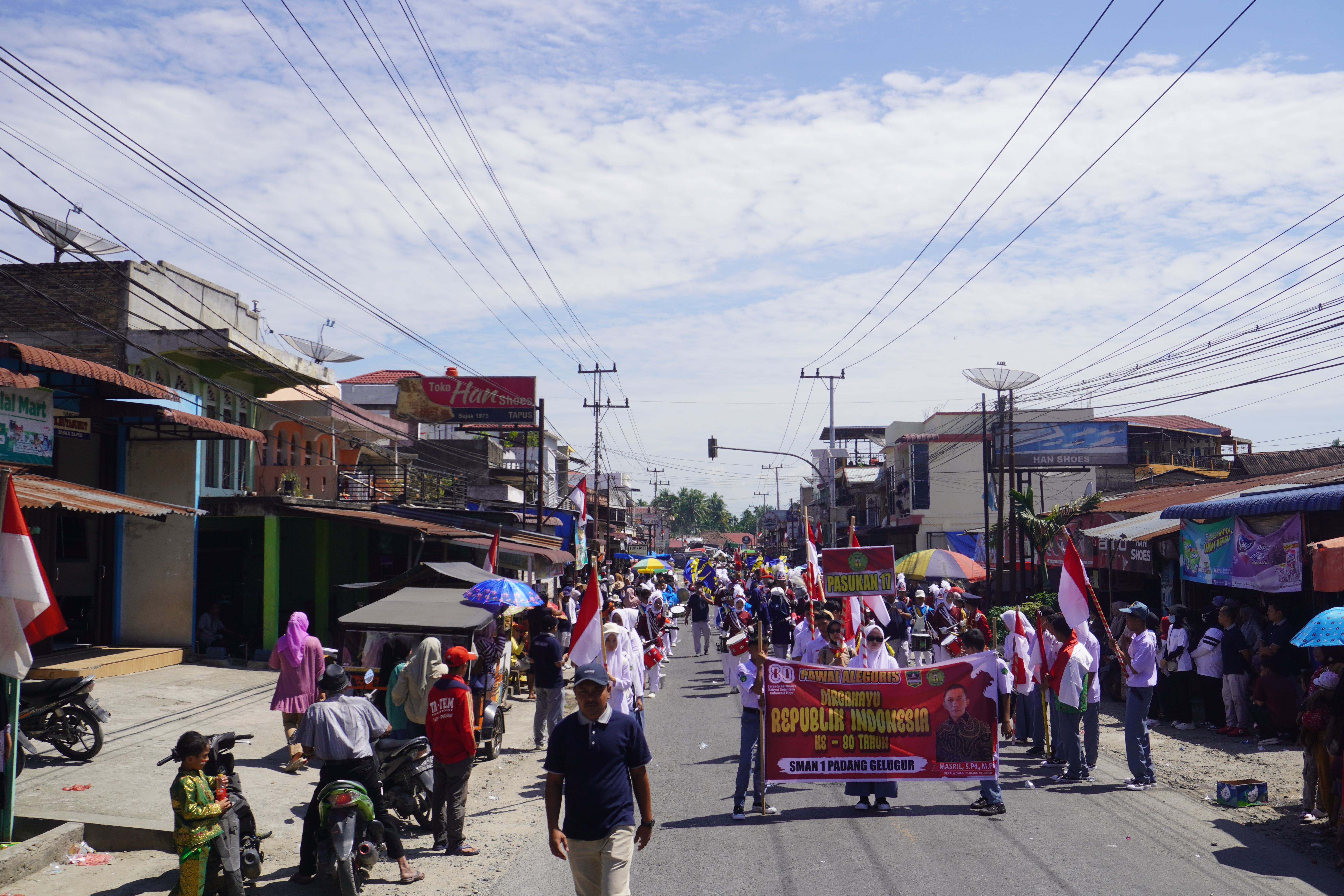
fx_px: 1232
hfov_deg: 57.2
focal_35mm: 33
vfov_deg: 40.0
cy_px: 448
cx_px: 672
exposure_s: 1/250
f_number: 10
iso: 100
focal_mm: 22
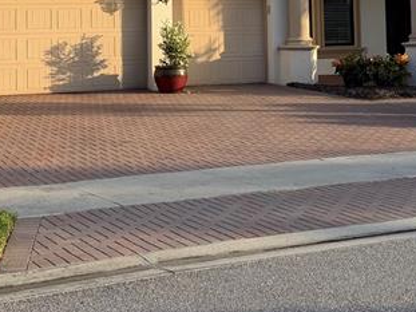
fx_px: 949
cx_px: 199
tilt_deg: +2.3
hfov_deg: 24.7
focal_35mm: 79
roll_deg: +1.0
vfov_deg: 18.1
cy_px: -11
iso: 80
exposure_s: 1/1855
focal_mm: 6.76
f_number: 1.78
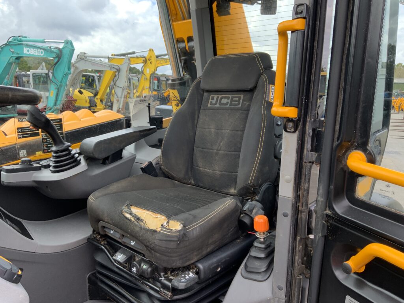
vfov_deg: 48.2
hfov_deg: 61.7
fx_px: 338
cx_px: 202
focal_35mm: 29
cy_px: 152
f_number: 1.8
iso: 16
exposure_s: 1/265
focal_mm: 3
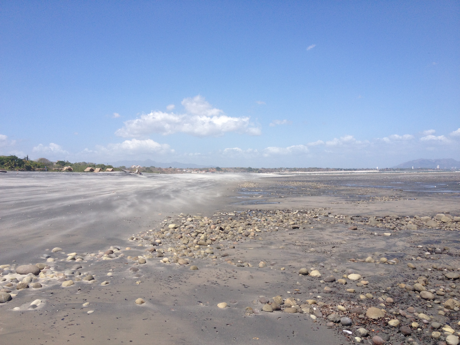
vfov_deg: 40.7
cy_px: 172
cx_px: 230
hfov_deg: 52.6
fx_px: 465
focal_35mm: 35
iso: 50
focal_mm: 4.28
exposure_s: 1/2304
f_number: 2.4
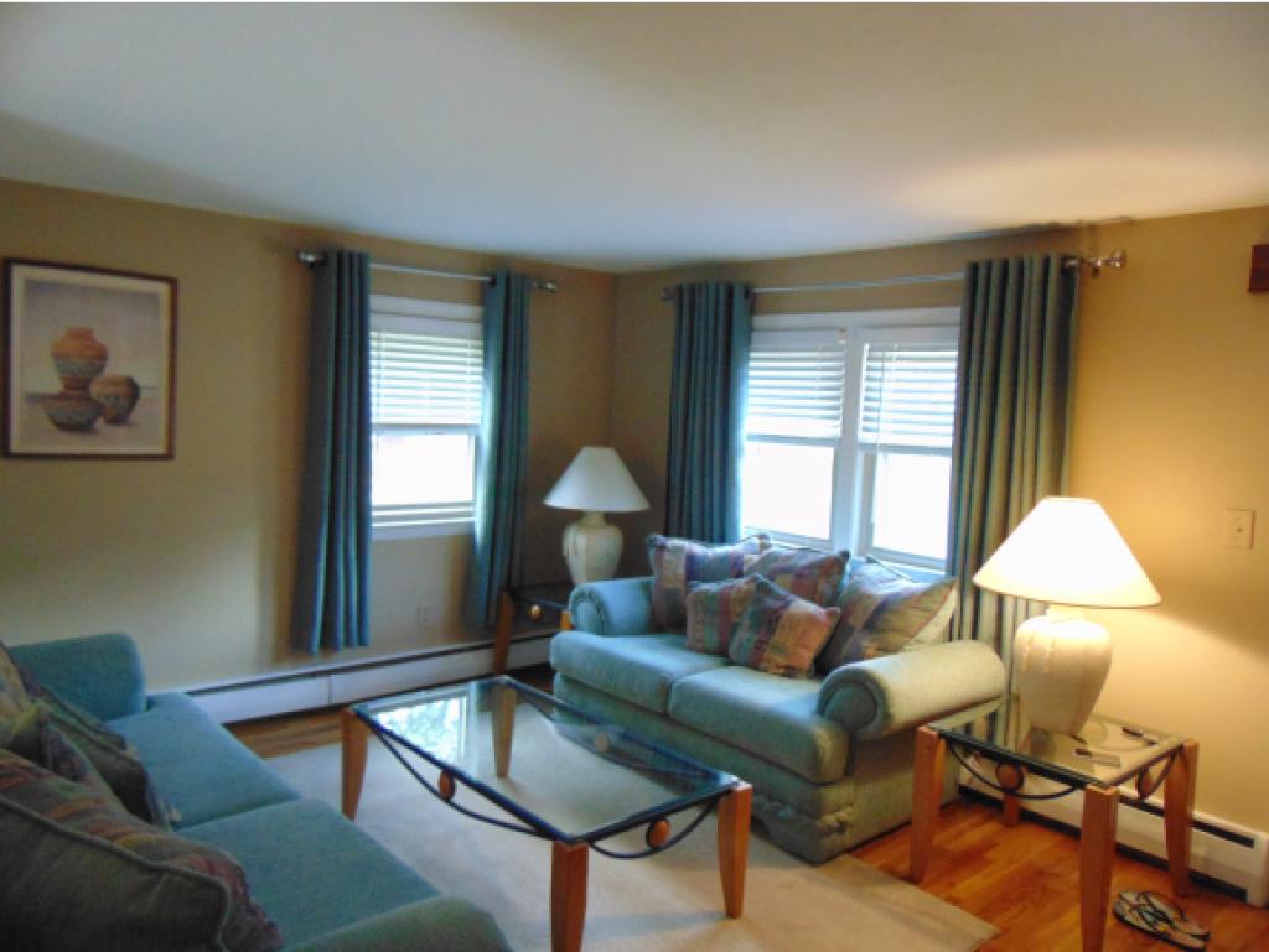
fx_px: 917
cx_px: 634
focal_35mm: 25
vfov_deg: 54.9
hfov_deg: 69.4
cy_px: 476
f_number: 3
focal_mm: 4.5
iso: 400
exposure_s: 1/30
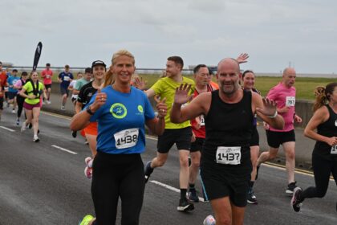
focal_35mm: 70
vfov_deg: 19.5
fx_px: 655
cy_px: 112
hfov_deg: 28.8
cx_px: 168
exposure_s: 1/1000
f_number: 5.6
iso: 360
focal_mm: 70
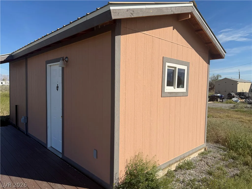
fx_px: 175
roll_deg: +0.5
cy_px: 94
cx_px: 126
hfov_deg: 71.6
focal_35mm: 24
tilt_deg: -2.5
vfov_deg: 56.8
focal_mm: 6.76
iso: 80
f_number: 1.78
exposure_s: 1/8130
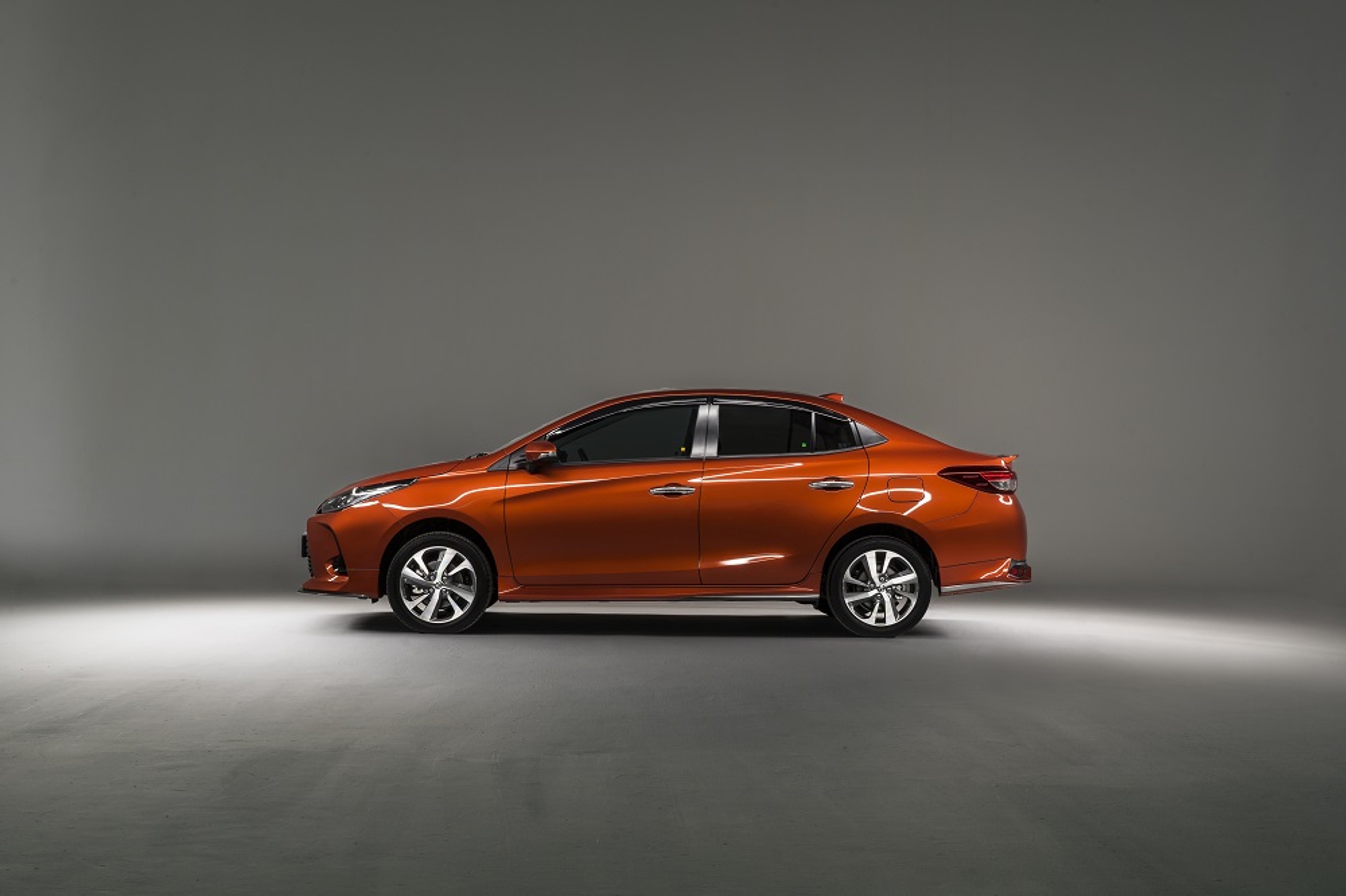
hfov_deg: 47.4
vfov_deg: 32.6
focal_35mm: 41
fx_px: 1532
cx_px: 673
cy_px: 448
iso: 100
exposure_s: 20
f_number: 14
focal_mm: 41
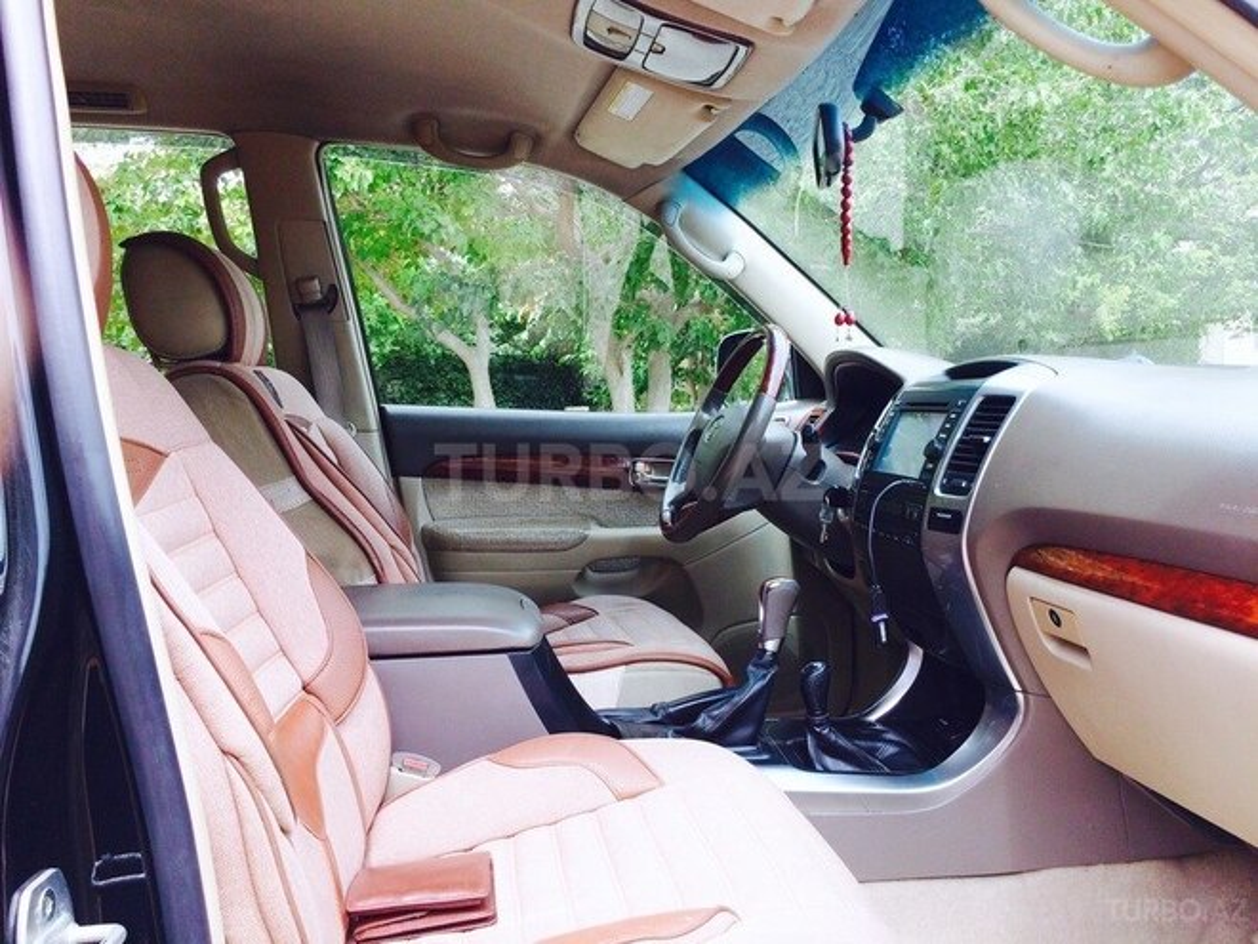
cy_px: 472
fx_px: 1054
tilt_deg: -5.1
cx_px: 629
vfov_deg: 48.2
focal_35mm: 29
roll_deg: +0.7
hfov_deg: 61.7
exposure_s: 1/345
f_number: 2.2
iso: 32
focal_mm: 4.15
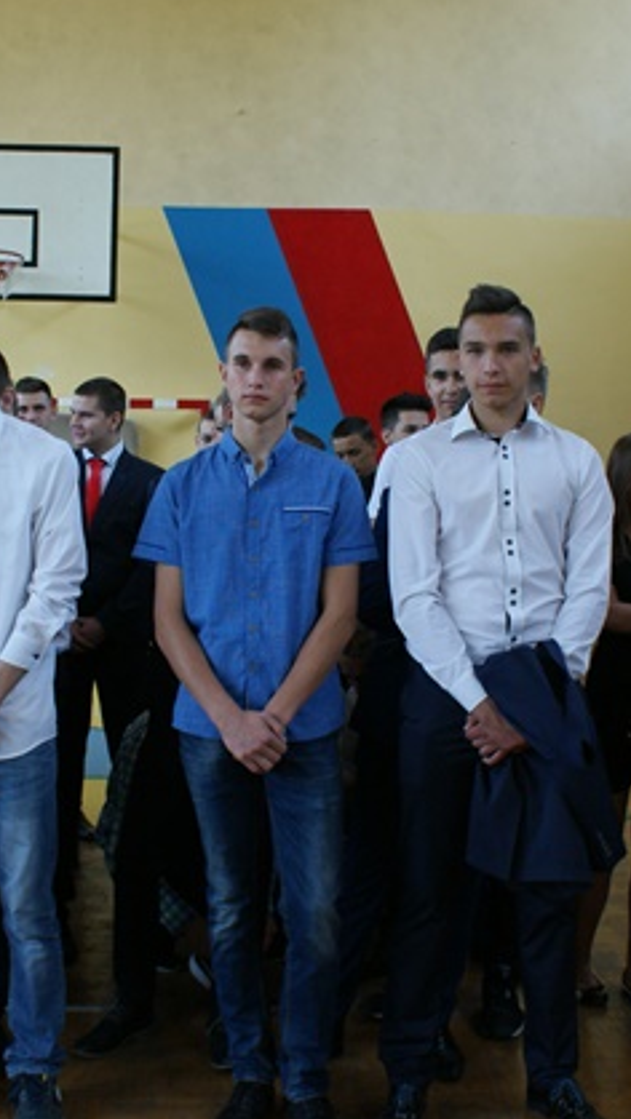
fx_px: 1426
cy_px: 561
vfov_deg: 42.9
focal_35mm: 48
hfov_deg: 24.9
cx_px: 318
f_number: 5.6
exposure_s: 1/60
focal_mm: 20
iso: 400
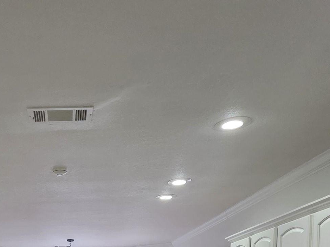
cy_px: 322
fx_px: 391
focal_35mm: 41
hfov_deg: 41.6
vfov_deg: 28.6
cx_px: 24
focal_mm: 2.2
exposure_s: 1/120
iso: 200
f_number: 1.9
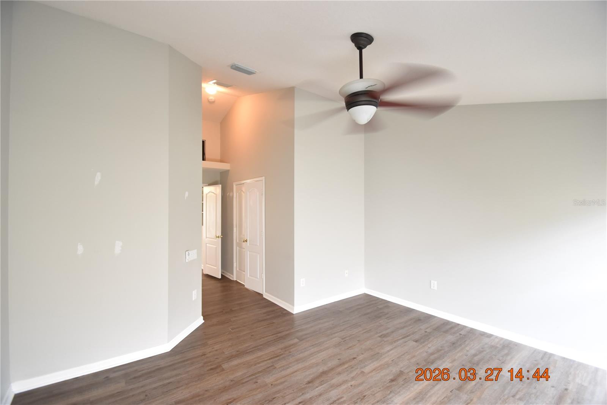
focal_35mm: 15
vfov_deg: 77.3
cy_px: 202
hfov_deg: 100.4
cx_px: 304
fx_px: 253
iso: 800
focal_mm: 10
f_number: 3.5
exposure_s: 1/15
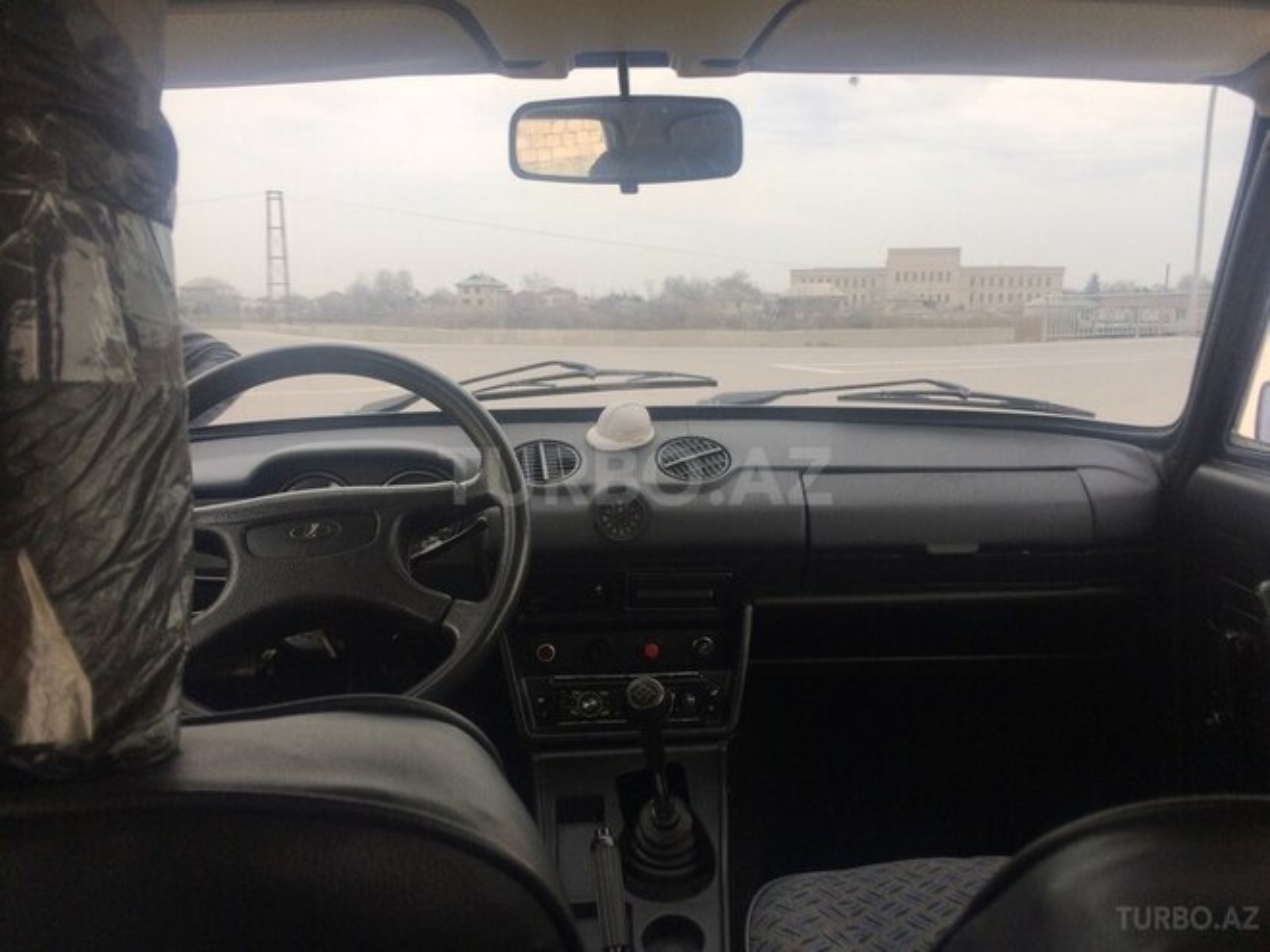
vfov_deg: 48.2
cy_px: 476
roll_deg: +0.3
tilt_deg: -7.3
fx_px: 1064
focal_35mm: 29
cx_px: 635
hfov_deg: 61.7
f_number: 2.2
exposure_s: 1/50
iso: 32
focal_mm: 4.15
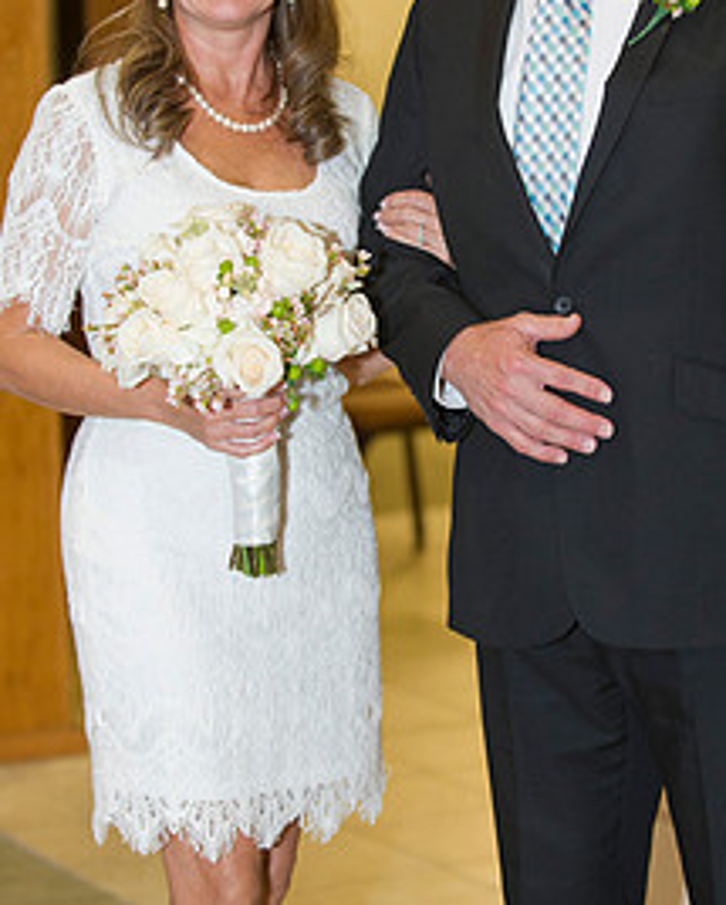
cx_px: 424
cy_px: 344
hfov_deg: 14.0
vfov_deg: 17.4
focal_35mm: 110
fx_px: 2949
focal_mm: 70
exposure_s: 1/100
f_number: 2.8
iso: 1600
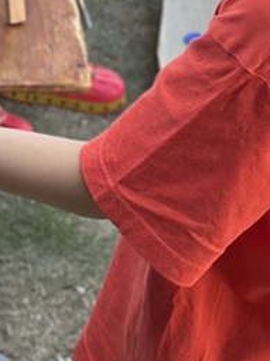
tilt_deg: -22.9
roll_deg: -5.6
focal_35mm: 188
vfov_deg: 10.3
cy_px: -76
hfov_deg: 7.9
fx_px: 1957
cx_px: 177
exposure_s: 1/343
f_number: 1.78
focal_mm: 6.86
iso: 80
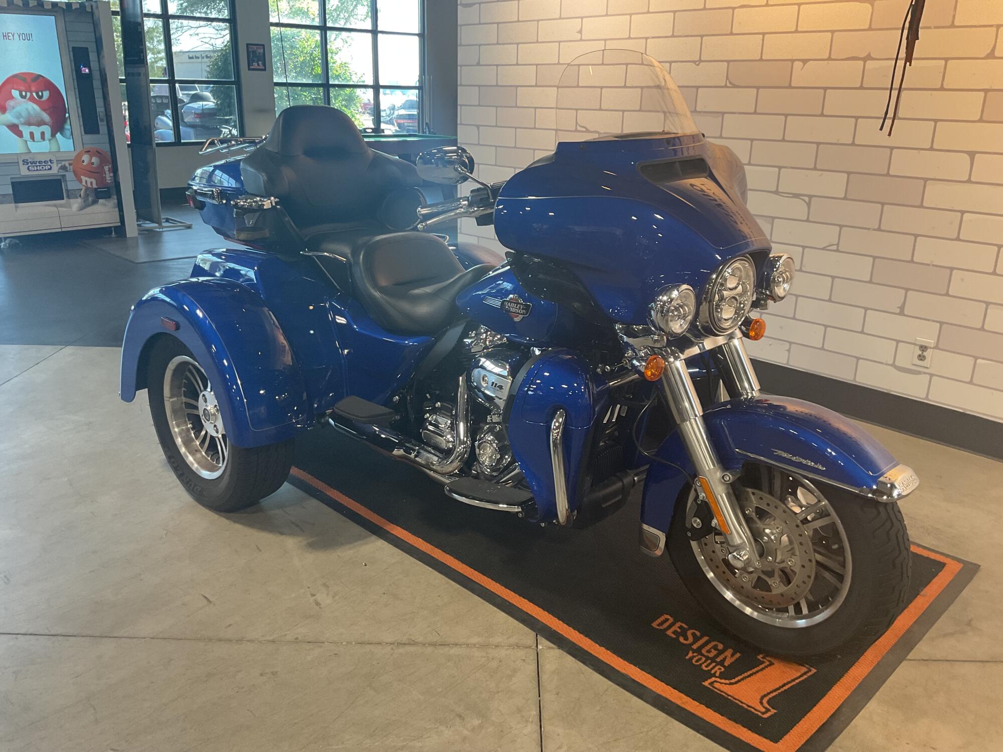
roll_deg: +0.3
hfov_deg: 61.7
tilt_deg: -18.6
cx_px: 502
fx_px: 840
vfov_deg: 48.2
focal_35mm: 29
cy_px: 376
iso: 80
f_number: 1.8
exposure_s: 1/60
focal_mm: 3
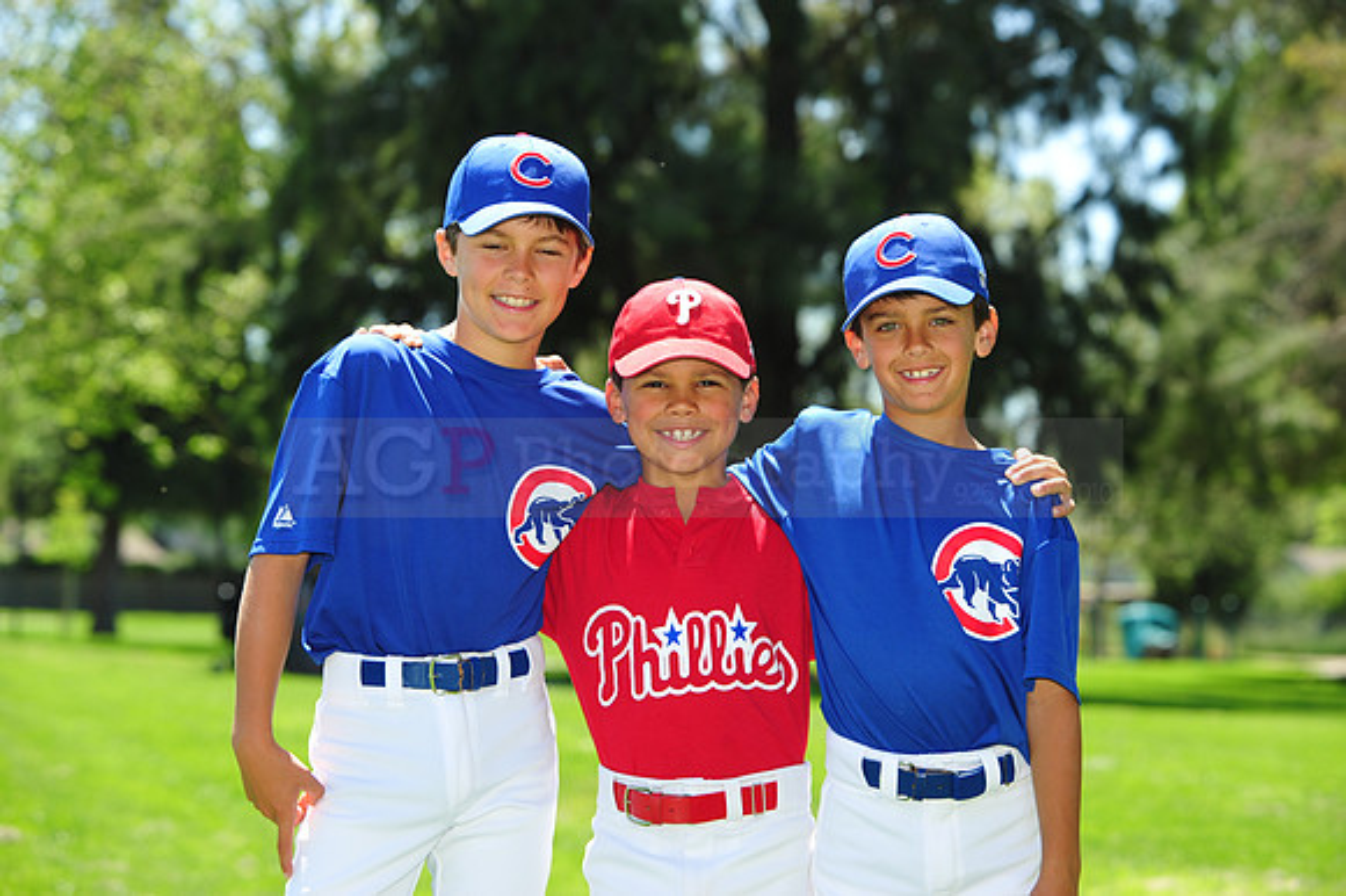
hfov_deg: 12.5
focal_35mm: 165
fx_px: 6165
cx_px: 673
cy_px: 448
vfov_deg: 8.3
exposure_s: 1/320
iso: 200
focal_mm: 165
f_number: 5.6
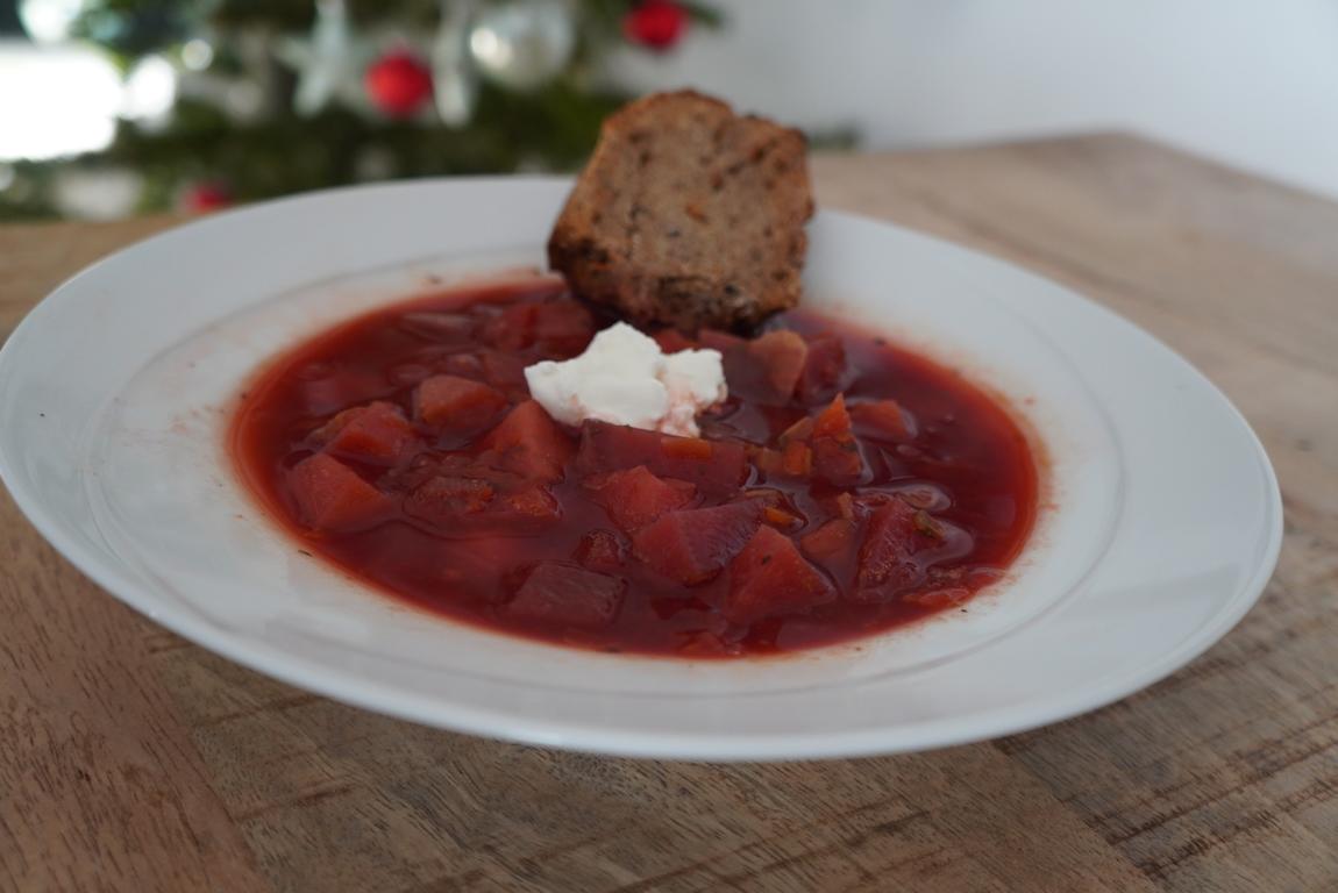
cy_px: 446
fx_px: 1339
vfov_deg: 36.9
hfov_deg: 53.1
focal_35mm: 36
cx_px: 669
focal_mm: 24
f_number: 4
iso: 640
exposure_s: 1/160
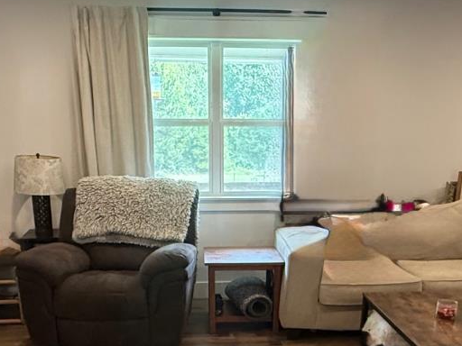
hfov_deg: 45.8
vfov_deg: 33.1
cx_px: 235
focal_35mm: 41
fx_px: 547
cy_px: 320
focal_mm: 2.22
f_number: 2.2
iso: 400
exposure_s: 1/120
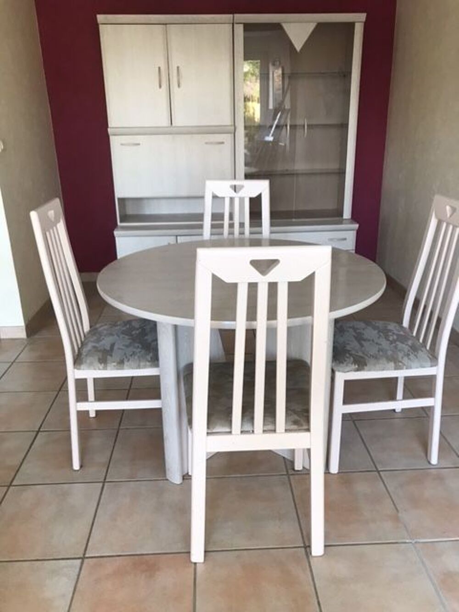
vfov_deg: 63.4
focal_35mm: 28
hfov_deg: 49.8
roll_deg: +1.9
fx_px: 495
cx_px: 230
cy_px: 306
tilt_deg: -19.7
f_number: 1.8
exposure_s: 1/25
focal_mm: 3.99
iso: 32
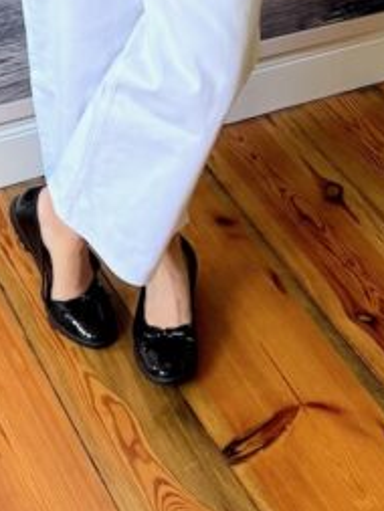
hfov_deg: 15.1
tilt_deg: -17.8
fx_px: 1434
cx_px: 53
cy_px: -259
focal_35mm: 97
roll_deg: +1.9
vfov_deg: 18.0
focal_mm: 6.76
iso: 200
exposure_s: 1/75
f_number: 1.78
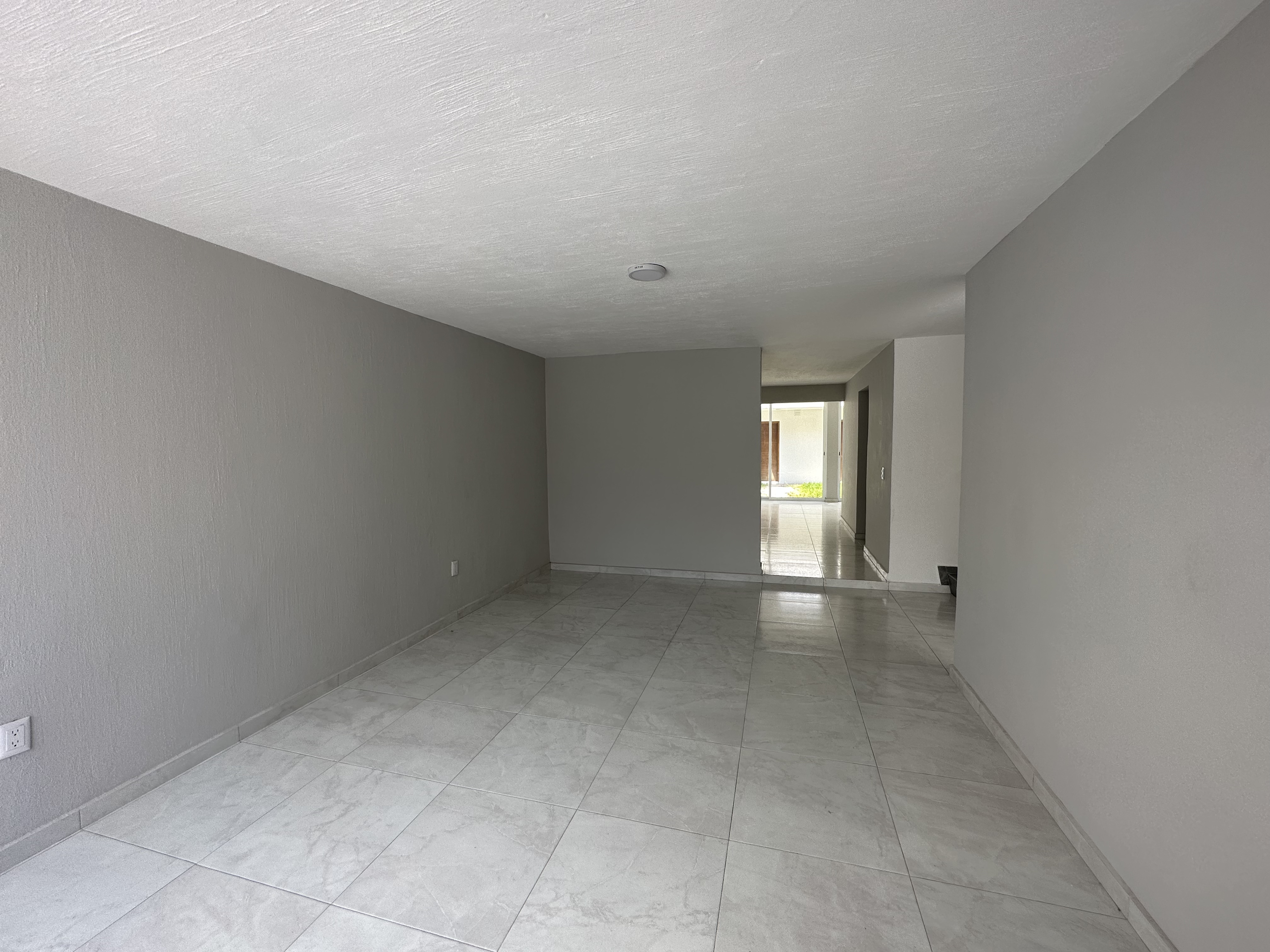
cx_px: 635
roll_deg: +1.0
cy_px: 476
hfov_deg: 102.1
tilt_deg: -4.1
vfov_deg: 85.7
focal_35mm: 14
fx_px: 514
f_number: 2.2
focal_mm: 2.22
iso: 40
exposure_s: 1/201
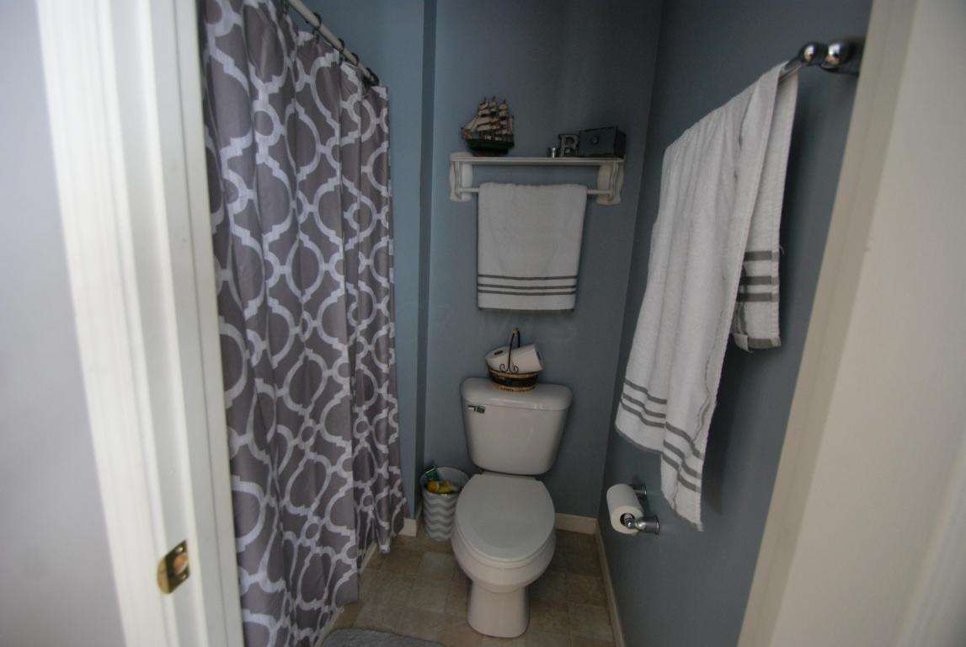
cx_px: 483
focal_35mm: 15
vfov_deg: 77.5
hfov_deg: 100.3
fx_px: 403
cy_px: 324
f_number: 3.5
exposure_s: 1/10
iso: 400
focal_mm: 10
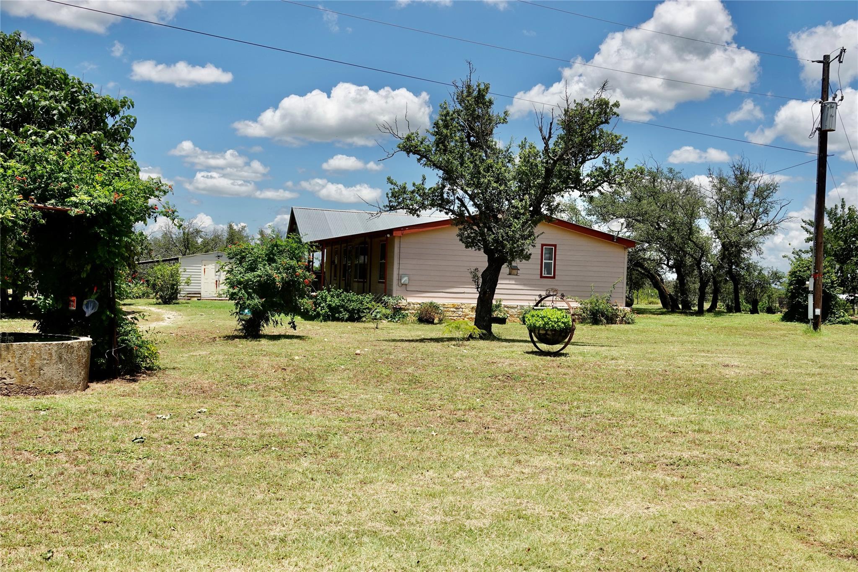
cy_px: 286
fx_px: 882
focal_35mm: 37
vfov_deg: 35.9
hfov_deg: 51.9
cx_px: 429
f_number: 4
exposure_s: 1/1000
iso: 100
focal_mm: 13.7
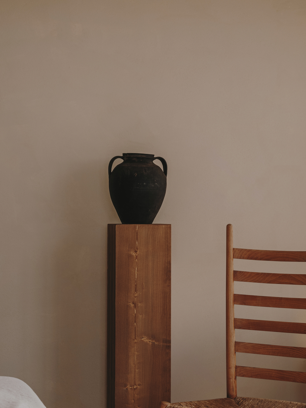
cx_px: 219
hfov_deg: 15.7
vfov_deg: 20.9
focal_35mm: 94
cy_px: 197
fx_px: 1108
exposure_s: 1/1.25
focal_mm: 59.6
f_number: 16
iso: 200
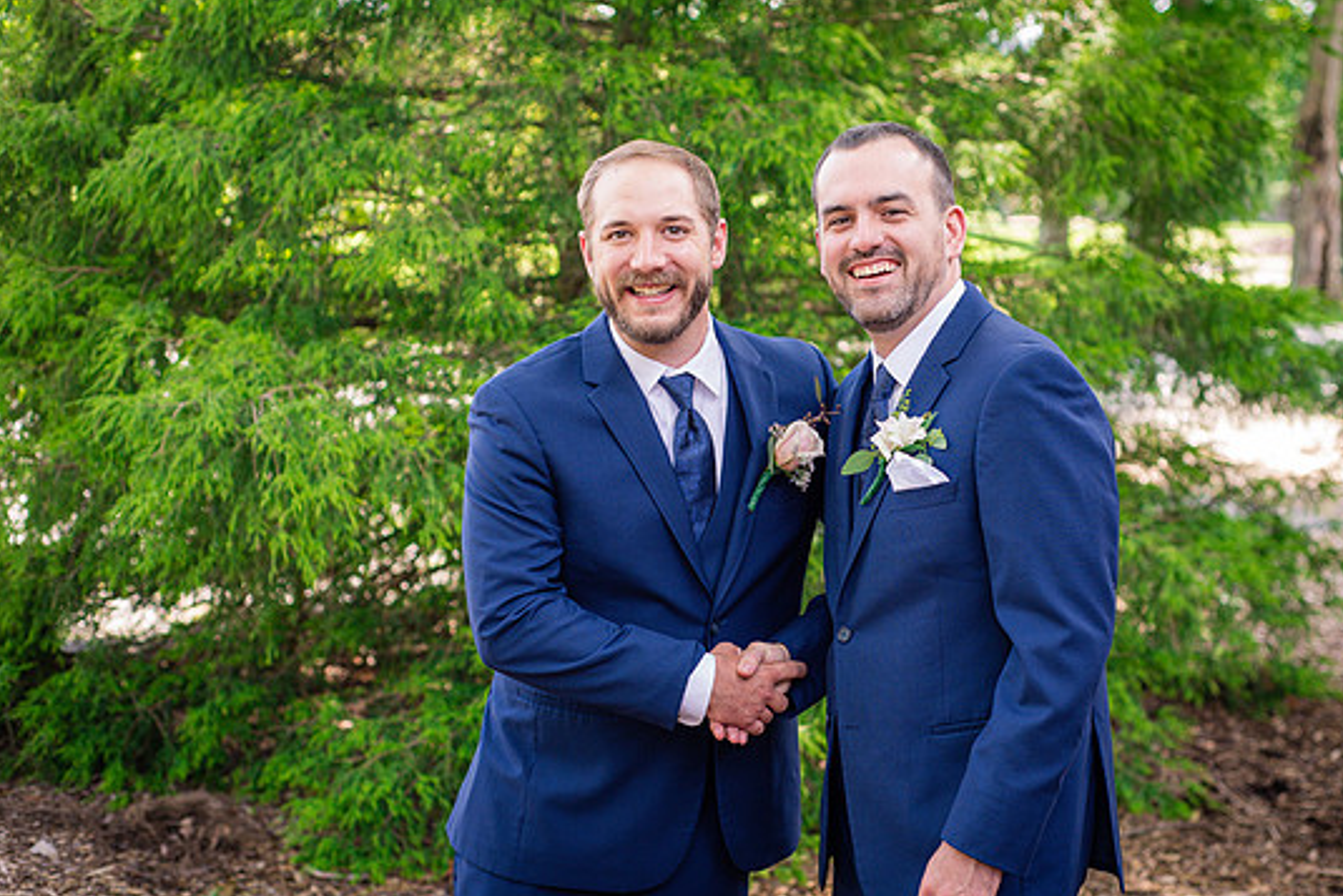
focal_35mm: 56
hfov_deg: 35.6
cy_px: 449
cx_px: 747
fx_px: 2090
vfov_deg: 24.2
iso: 400
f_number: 3.2
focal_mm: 50
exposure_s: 1/320
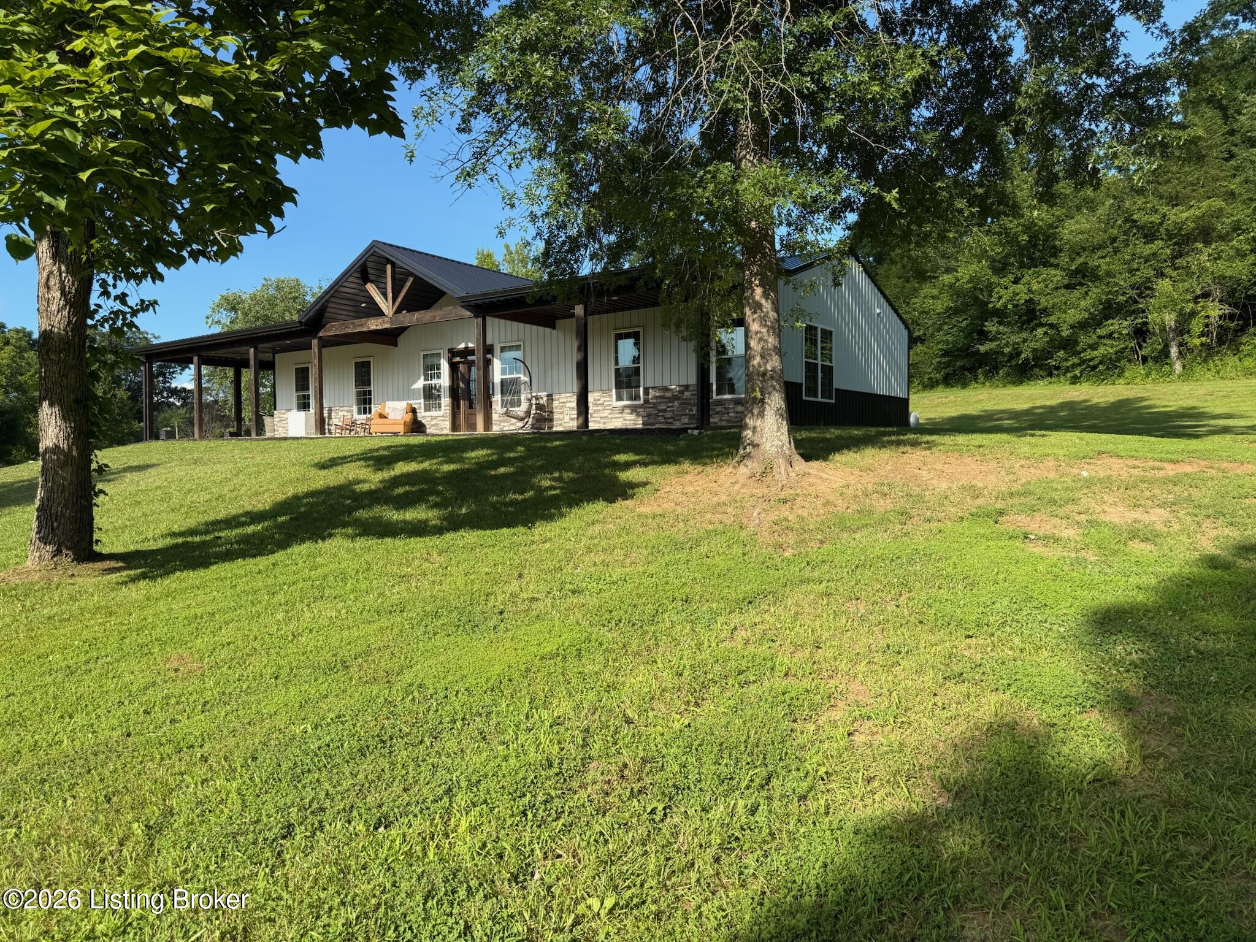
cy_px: 471
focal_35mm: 24
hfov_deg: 71.6
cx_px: 628
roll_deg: +0.1
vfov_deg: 56.8
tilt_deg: +0.1
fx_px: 871
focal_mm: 6.76
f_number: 1.78
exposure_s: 1/2299
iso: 80
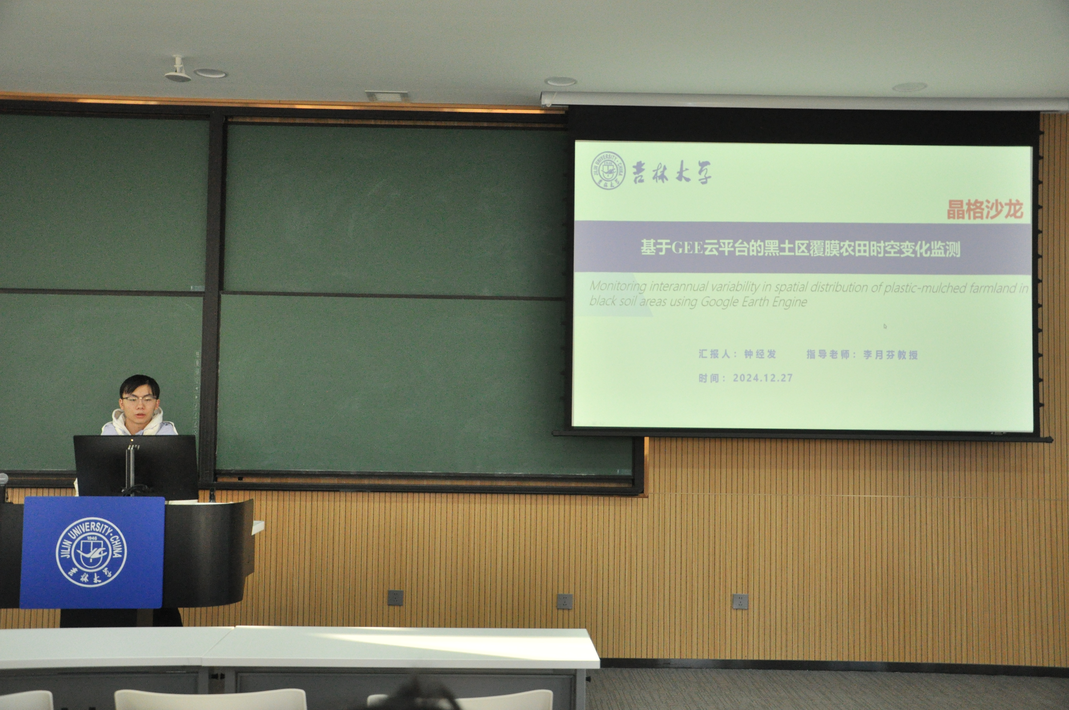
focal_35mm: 39
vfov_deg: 34.1
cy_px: 355
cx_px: 534
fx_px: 1157
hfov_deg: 49.6
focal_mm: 26
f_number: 4.5
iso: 1600
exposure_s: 1/320
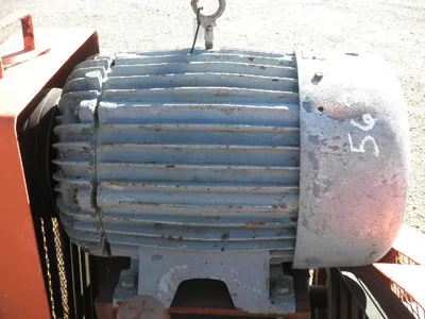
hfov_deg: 42.9
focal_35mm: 44
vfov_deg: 32.9
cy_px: 160
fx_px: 540
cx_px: 212
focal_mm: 7.9
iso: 64
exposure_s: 1/160
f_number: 3.4
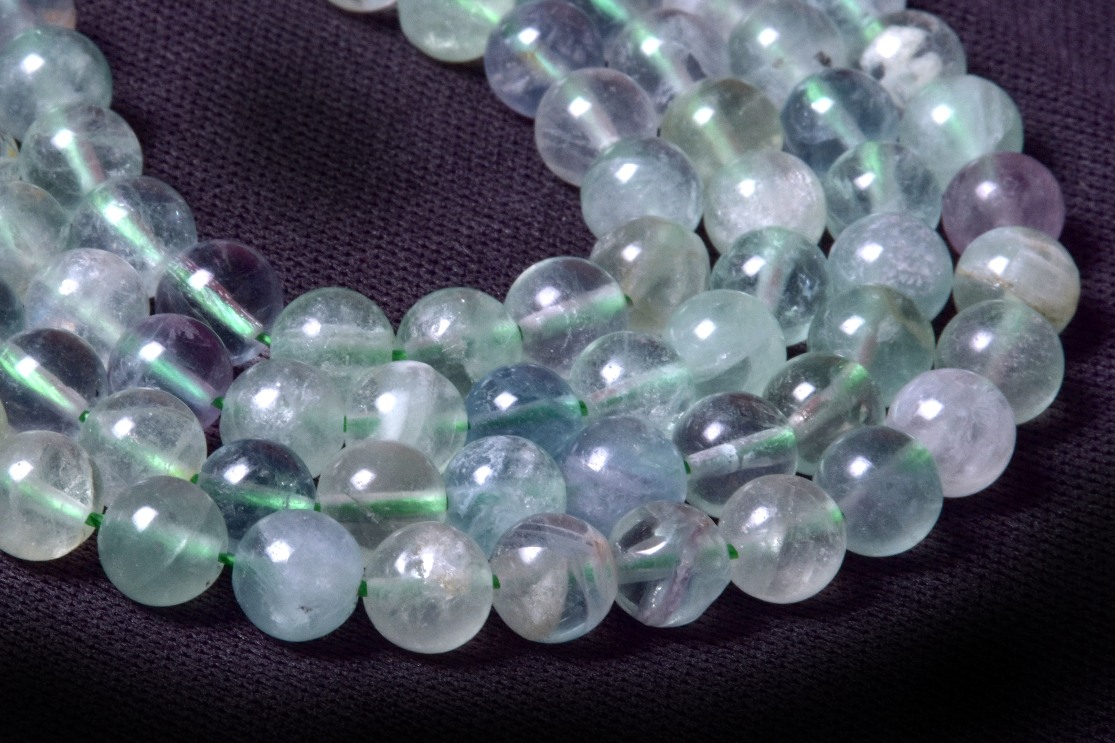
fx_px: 6039
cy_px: 372
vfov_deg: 7.0
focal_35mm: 195
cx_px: 558
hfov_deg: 10.5
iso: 160
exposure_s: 1/160
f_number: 25
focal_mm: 130
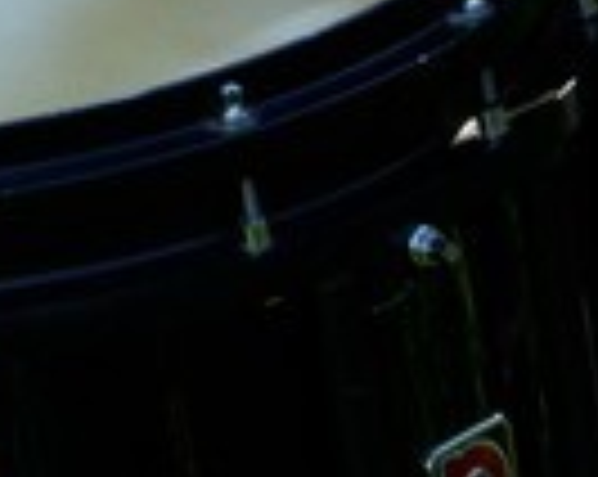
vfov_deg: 3.5
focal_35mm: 445
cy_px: -243
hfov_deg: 4.4
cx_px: 211
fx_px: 7864
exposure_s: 1/80
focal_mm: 105
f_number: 13
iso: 640
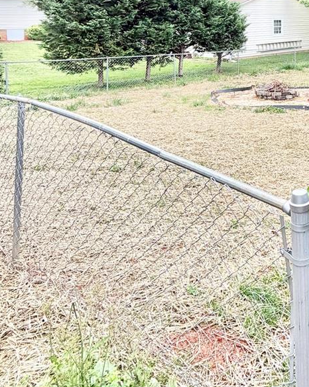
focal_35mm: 36
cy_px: 46
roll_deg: +0.9
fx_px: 412
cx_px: 304
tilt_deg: -3.2
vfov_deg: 46.0
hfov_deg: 37.1
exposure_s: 1/182
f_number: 2.2
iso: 40
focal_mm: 2.22
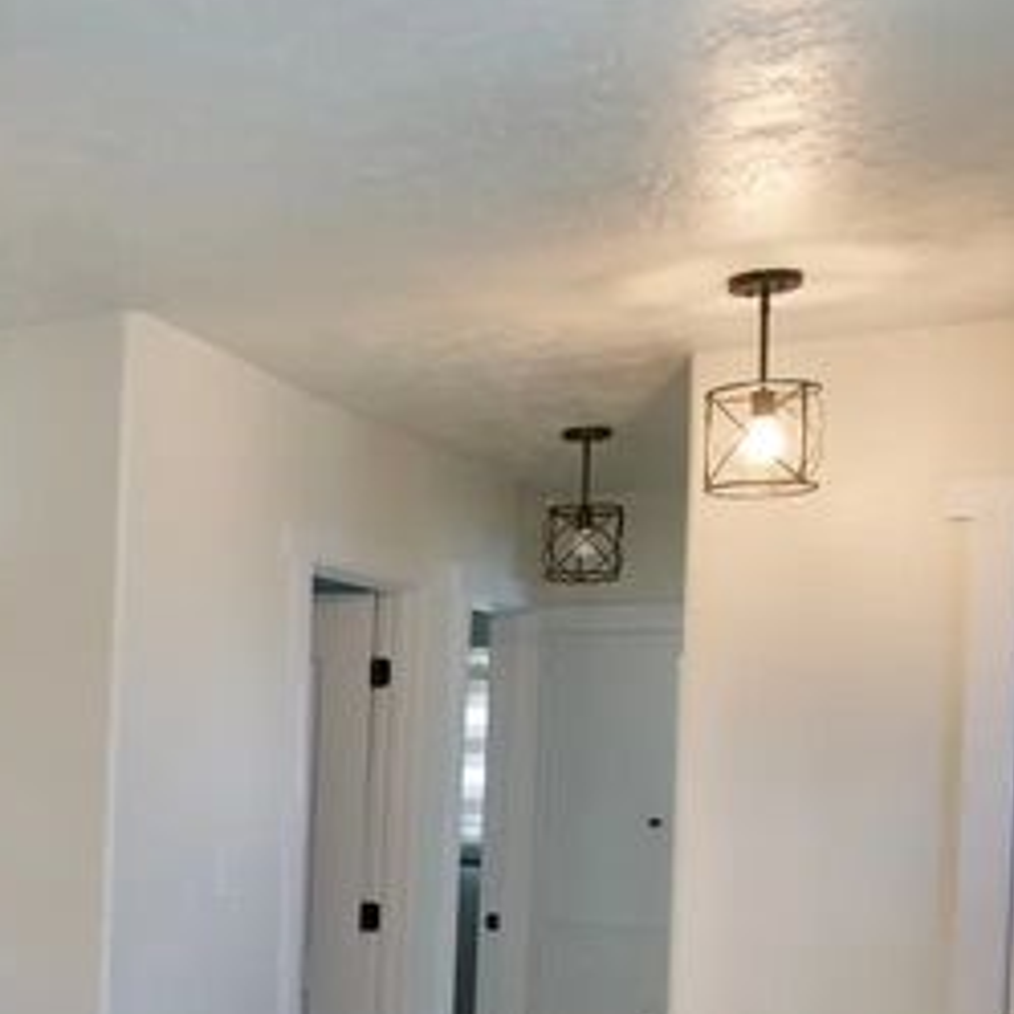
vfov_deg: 29.2
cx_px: -375
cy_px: 772
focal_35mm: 58
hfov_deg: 24.9
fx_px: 1914
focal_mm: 16.5
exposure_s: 1/160
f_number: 4
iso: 2000
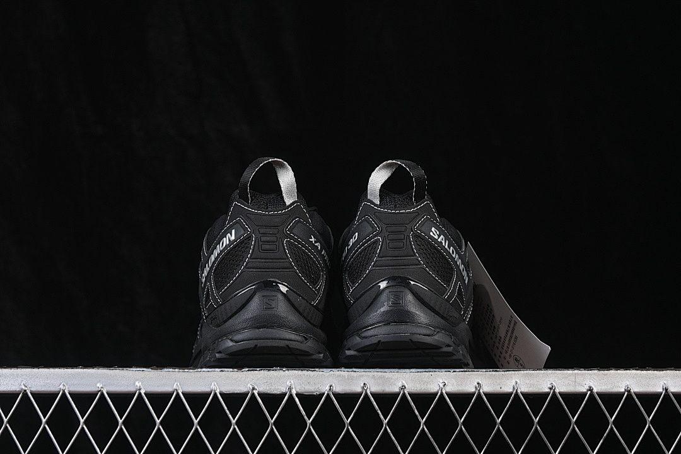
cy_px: 227
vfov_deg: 18.2
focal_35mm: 75
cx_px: 340
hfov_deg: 27.0
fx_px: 1419
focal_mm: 50
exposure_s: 1/60
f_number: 6.3
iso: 160
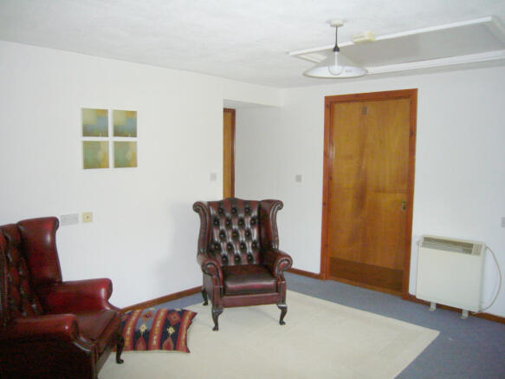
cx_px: 252
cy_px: 190
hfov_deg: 63.5
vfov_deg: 49.7
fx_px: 408
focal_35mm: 28
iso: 160
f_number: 2.8
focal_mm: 4.6
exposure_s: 1/30
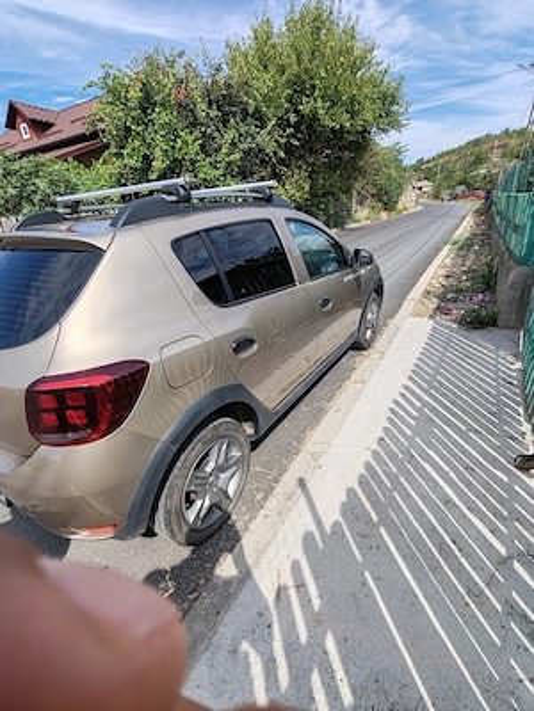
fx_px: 329
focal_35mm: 16
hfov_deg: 78.1
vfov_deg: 94.5
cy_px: 356
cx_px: 267
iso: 50
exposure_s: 1/1600
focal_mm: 1.96
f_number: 2.2
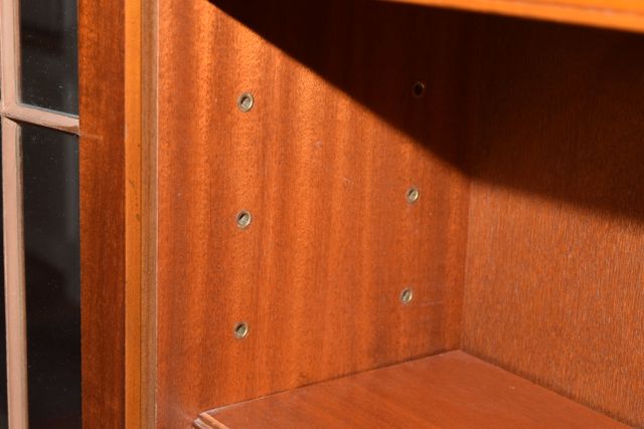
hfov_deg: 28.1
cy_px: 214
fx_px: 1288
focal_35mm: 72
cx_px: 322
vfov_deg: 18.9
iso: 400
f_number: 5.3
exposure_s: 1/125
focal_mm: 48
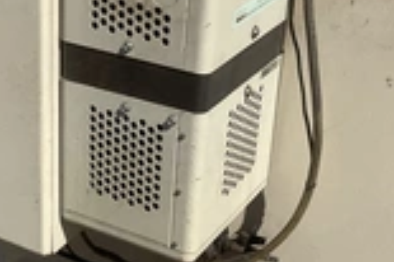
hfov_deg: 25.5
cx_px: 69
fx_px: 853
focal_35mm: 78
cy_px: 137
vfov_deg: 17.5
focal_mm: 3
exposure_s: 1/2667
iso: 25
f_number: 1.8
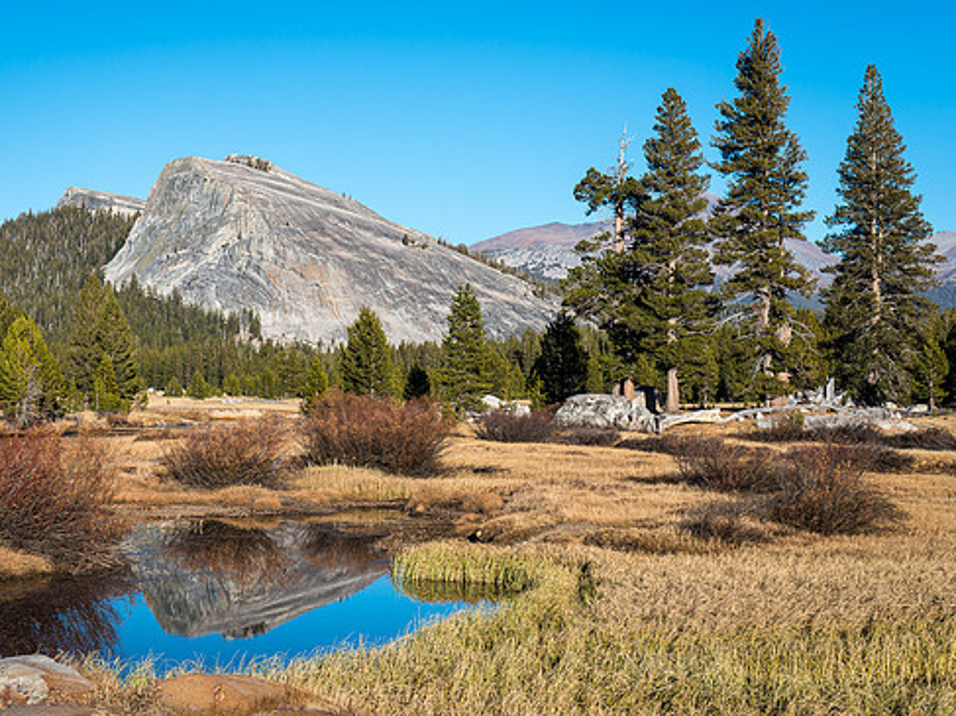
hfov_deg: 27.4
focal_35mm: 71
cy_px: 356
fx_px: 1960
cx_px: 402
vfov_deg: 20.7
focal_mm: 62
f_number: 13
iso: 100
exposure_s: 1/40
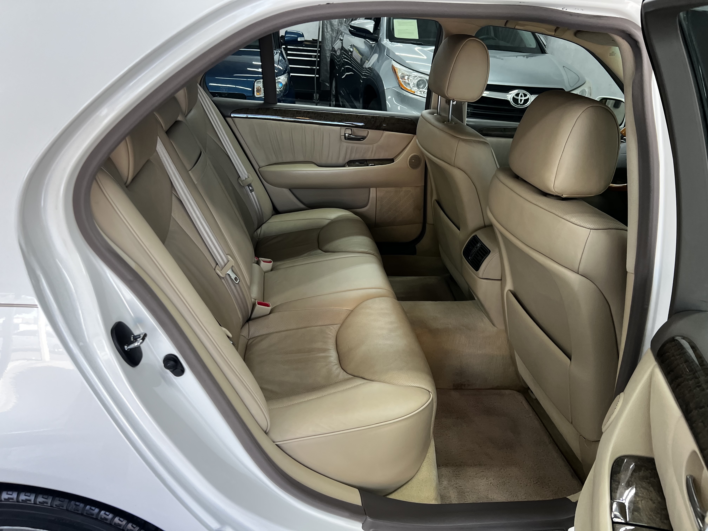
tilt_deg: -24.3
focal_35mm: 26
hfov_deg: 67.3
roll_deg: -6.2
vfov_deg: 53.1
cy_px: 266
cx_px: 354
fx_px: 532
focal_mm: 5.7
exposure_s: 1/120
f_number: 1.5
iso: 125
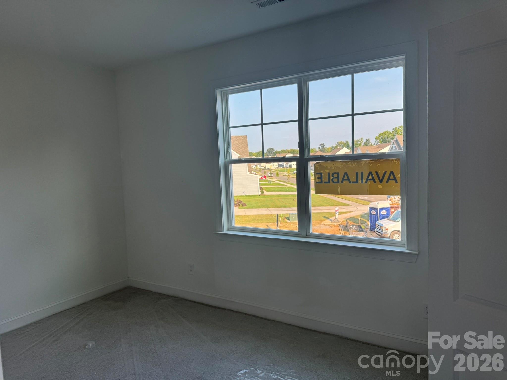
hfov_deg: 71.6
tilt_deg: -4.8
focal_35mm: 24
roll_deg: +2.6
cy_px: 190
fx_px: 352
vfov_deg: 56.8
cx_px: 254
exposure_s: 1/374
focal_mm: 6.76
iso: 80
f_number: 1.78
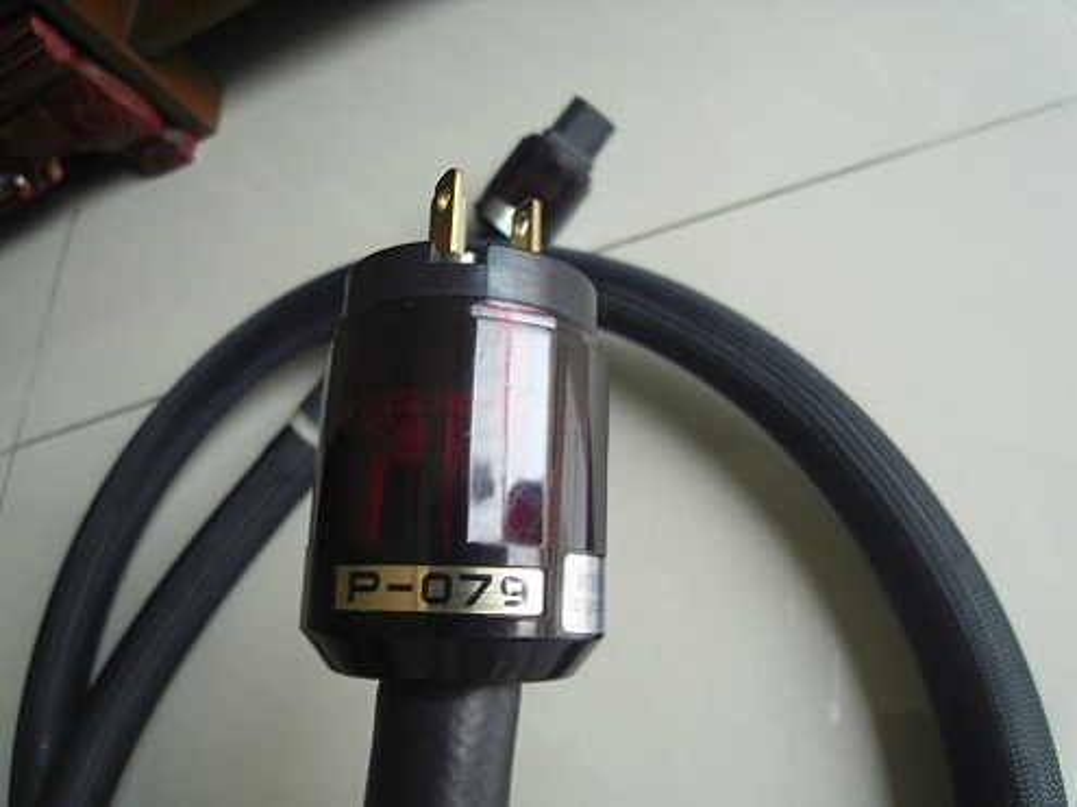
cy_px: 404
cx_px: 538
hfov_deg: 71.6
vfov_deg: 56.8
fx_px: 747
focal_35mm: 24
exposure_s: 1/200
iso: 80
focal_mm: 4.3
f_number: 2.8
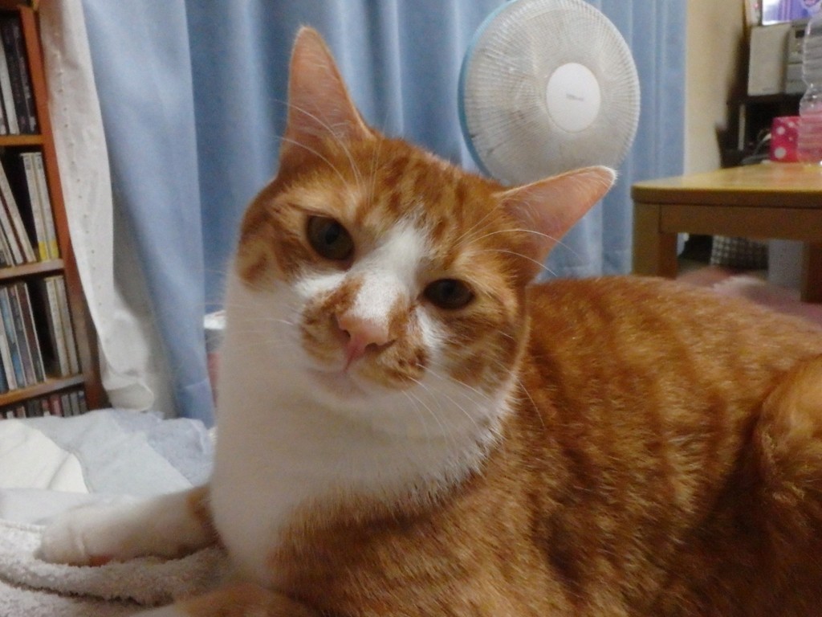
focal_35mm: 28
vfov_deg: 49.7
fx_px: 665
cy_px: 308
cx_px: 411
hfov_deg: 63.4
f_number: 3.9
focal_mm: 5
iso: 3200
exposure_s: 1/30
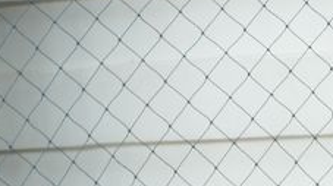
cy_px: 406
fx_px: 8257
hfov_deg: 2.3
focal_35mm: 936
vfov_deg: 1.3
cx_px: 233
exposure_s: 1/500
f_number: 5.6
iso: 1250
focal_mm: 135
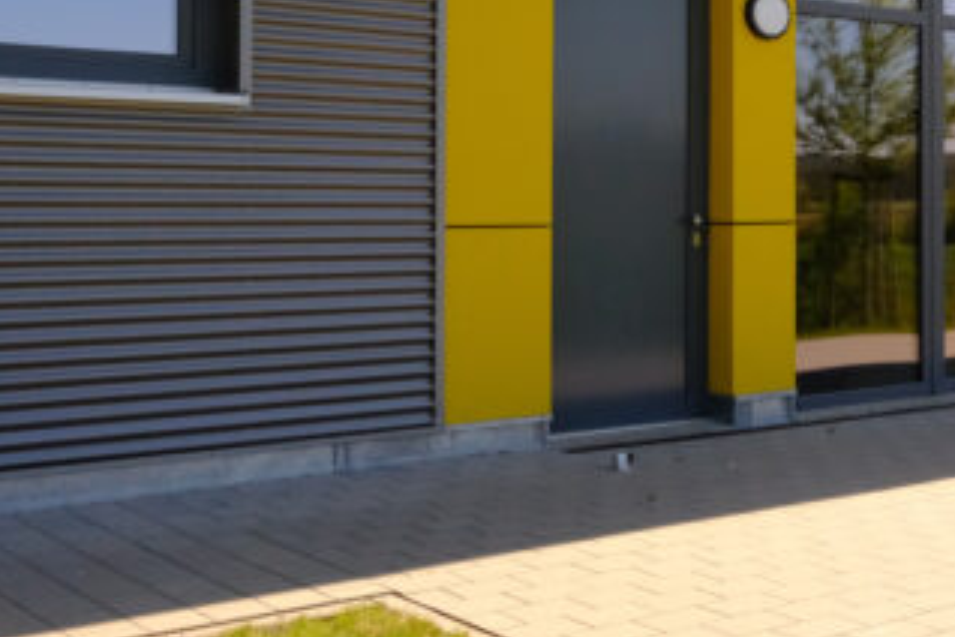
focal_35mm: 58
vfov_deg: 21.7
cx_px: 1027
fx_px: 1538
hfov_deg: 31.0
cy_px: -123
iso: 2000
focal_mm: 16
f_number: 6.4
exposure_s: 1/4000
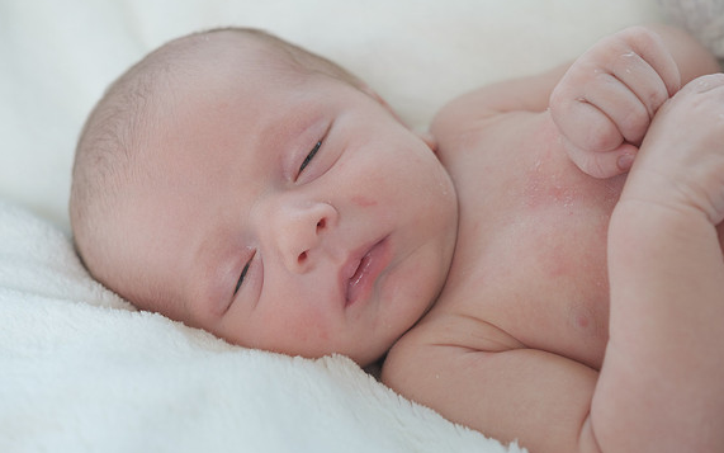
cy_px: 218
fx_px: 1125
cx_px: 364
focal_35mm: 57
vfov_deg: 22.8
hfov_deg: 35.7
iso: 800
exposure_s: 1/125
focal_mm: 36.5
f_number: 4
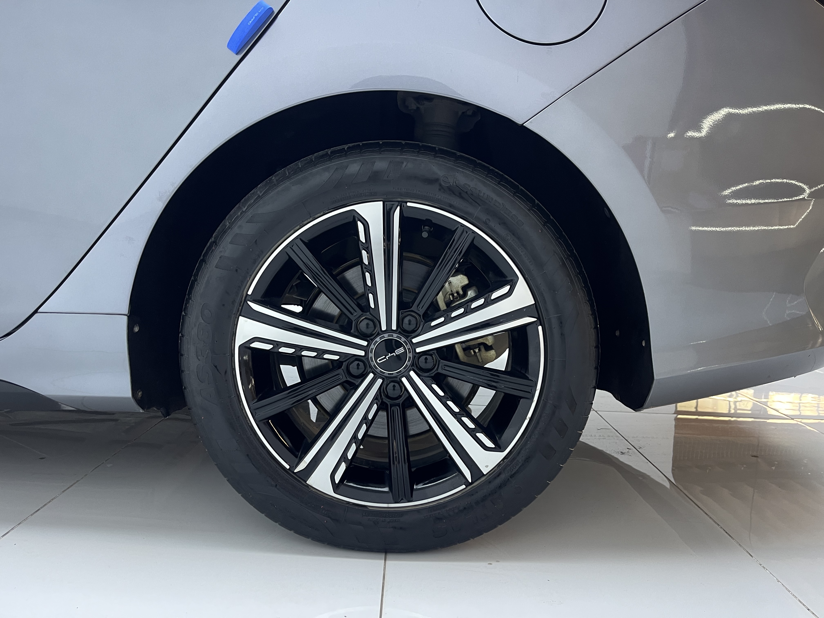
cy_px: 309
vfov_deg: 53.1
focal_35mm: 26
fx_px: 619
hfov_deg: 67.3
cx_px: 412
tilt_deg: -5.5
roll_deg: -2.8
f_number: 1.6
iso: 160
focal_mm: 5.1
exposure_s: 1/60
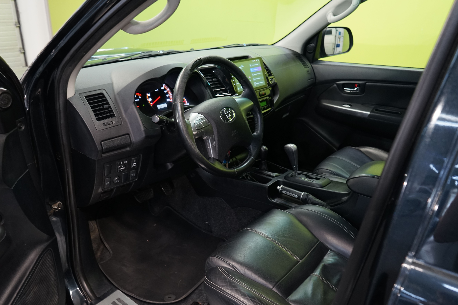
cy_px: 152
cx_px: 229
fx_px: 394
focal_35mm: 31
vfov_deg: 42.3
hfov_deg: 60.3
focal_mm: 31
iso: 1250
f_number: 5.6
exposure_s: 1/30
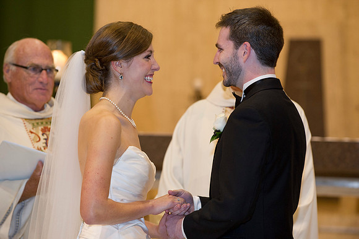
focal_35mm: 175
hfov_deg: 11.8
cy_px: 120
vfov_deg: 7.8
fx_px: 1744
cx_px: 180
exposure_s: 1/60
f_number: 3.5
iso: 1250
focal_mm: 175
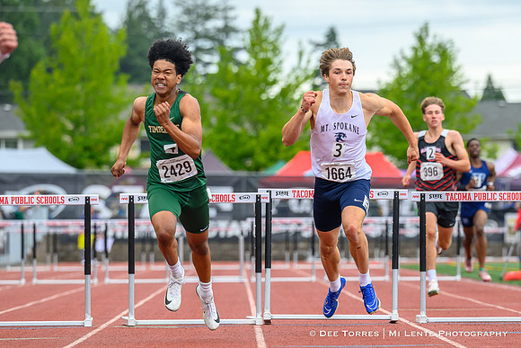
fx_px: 4500
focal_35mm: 311
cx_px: 326
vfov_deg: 4.4
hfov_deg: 6.6
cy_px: 184
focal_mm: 200
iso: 560
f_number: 4.5
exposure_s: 1/1600
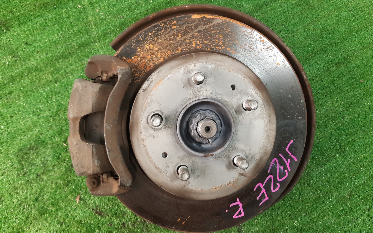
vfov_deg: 46.0
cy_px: 115
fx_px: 274
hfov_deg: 68.4
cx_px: 188
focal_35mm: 27
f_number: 2
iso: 276
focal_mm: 4.6
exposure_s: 1/33
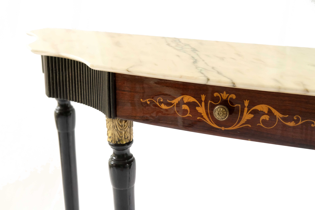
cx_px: 158
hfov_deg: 37.5
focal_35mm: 53
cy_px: 105
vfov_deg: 25.5
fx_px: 464
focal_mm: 35
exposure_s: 1/125
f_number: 5.6
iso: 4000
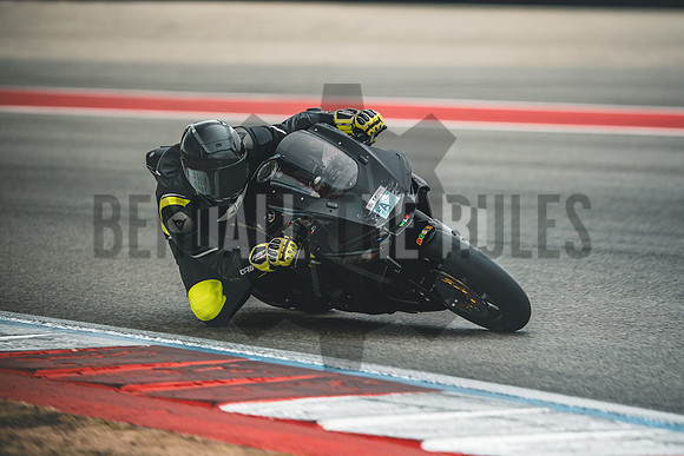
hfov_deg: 6.9
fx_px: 5701
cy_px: 228
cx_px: 342
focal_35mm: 300
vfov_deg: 4.6
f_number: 2
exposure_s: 1/4000
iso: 1000
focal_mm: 200
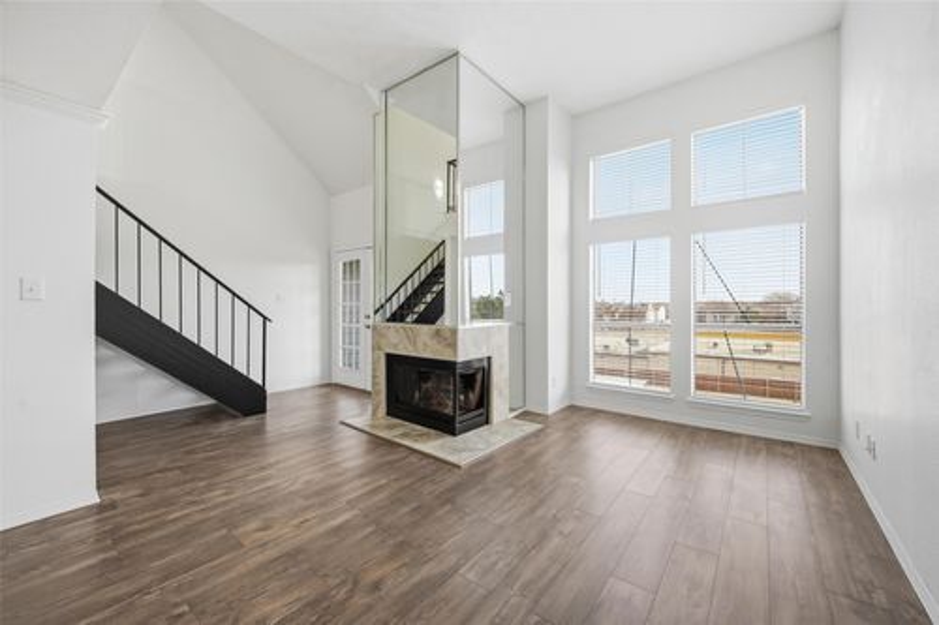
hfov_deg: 104.3
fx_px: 365
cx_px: 470
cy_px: 312
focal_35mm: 14
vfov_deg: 81.2
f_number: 9
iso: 500
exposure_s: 1/3200
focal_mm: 14
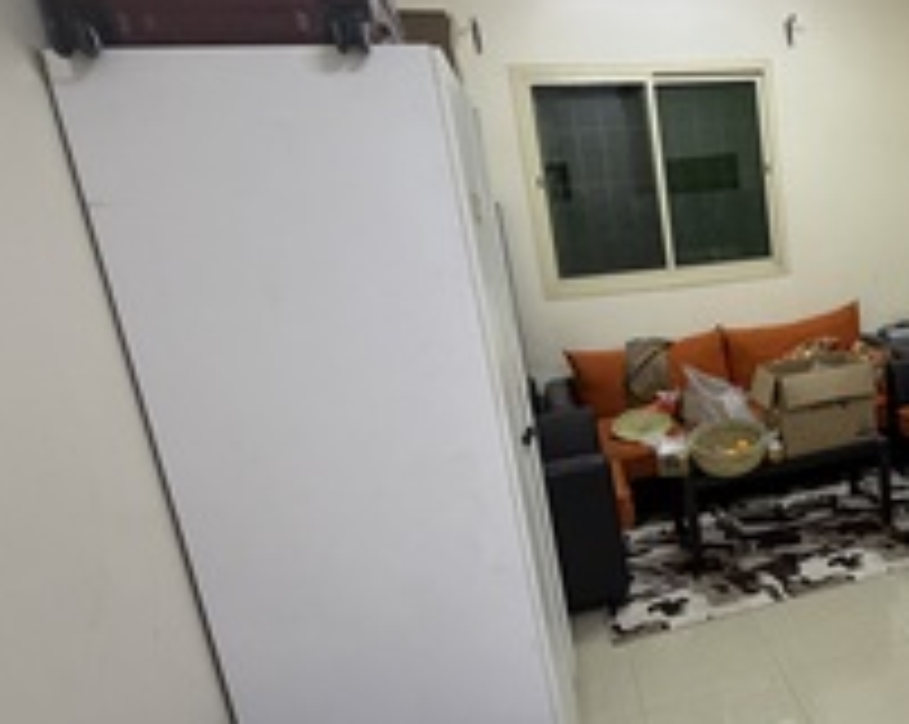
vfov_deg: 47.0
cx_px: 853
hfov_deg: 49.5
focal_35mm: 31
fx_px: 833
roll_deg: +3.5
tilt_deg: -12.6
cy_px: 384
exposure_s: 1/60
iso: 250
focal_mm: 2.22
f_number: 2.2
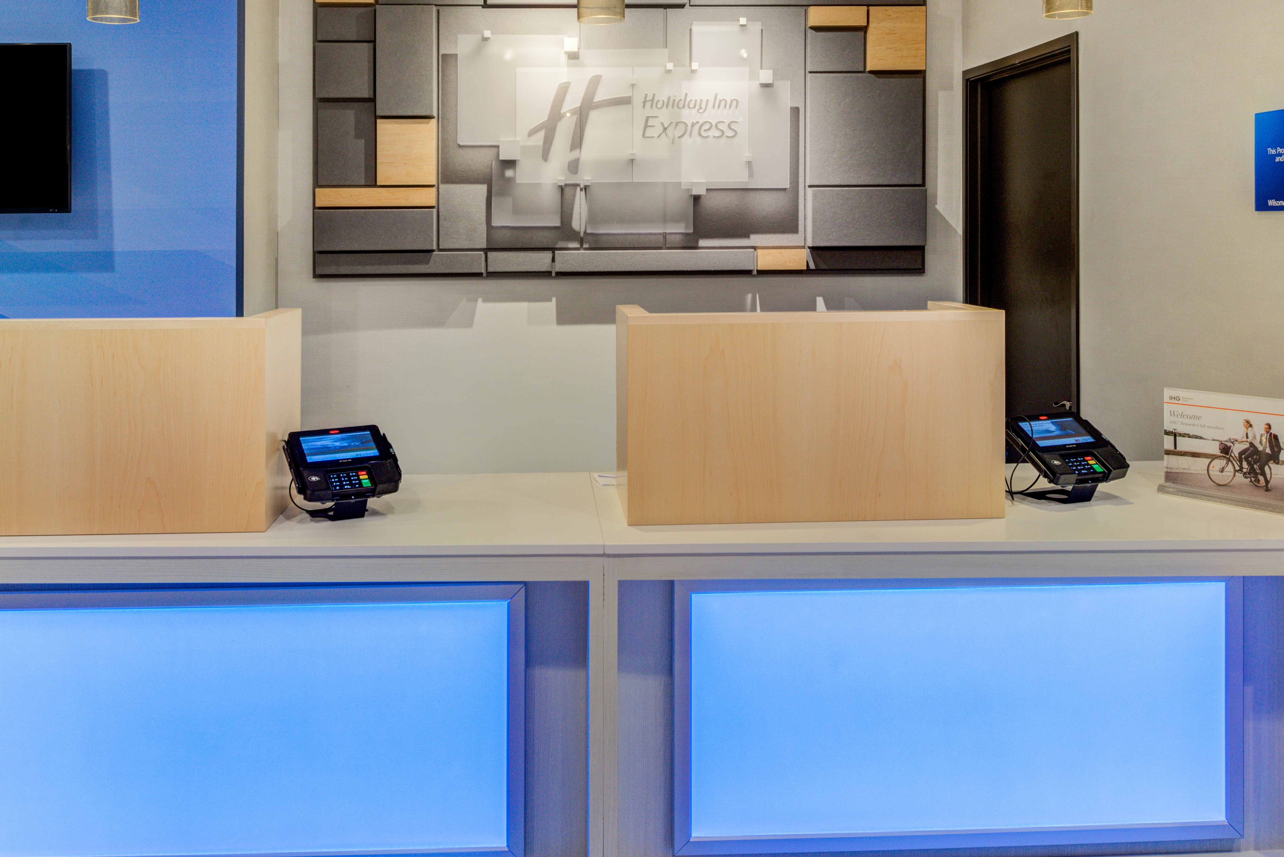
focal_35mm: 31
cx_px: 564
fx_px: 1106
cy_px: 417
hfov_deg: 60.1
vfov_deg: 42.4
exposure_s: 1/8
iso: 640
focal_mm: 24
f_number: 9.5
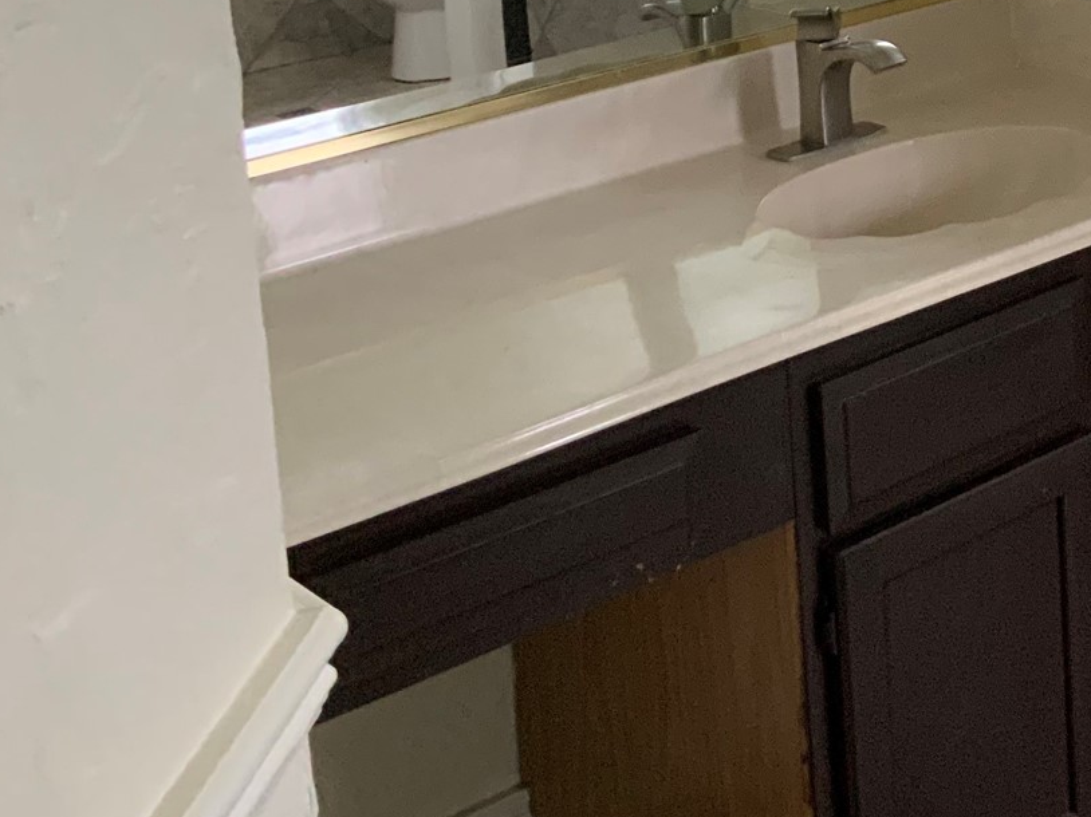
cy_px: -149
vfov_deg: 19.1
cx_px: 1143
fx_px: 2300
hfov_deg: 25.1
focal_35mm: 73
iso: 250
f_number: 1.8
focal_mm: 3
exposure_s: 1/60
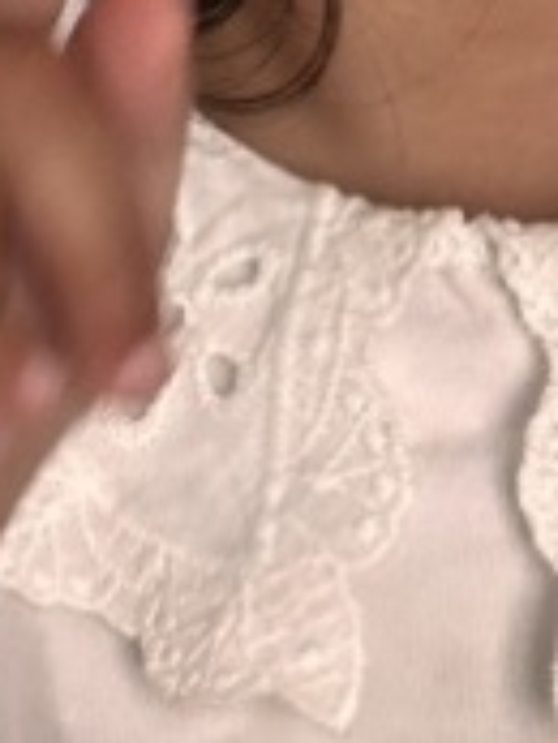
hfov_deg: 5.0
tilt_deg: -2.6
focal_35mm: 296
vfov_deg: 6.6
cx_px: 489
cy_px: -492
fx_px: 6354
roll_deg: -0.6
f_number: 1.78
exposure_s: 1/121
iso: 80
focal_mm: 6.86
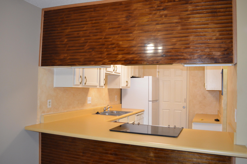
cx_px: 124
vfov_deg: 43.4
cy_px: 82
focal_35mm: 30
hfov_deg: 62.0
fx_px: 205
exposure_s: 1/60
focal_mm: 20
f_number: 3.8
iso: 1250
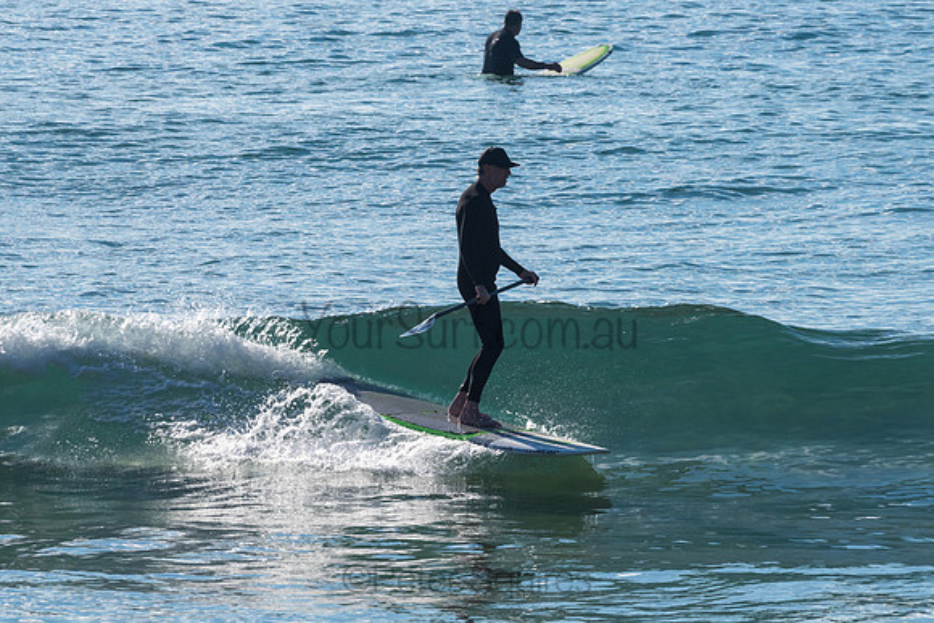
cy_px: 304
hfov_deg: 3.4
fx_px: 15532
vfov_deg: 2.3
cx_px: 478
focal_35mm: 599
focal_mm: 500
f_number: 18
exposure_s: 1/500
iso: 400
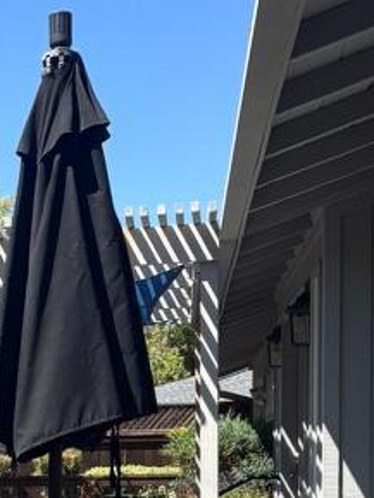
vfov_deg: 20.4
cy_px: 538
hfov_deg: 15.0
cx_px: -172
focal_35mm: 92
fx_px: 1324
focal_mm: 5.96
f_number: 1.6
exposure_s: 1/1337
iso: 50
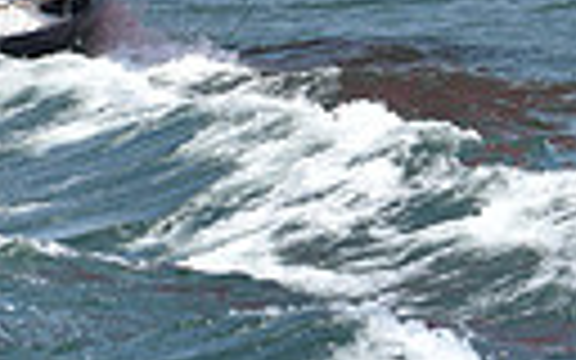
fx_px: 5070
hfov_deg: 6.5
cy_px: -936
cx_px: 200
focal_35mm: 323
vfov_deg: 3.9
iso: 250
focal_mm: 70
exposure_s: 1/1250
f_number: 6.3
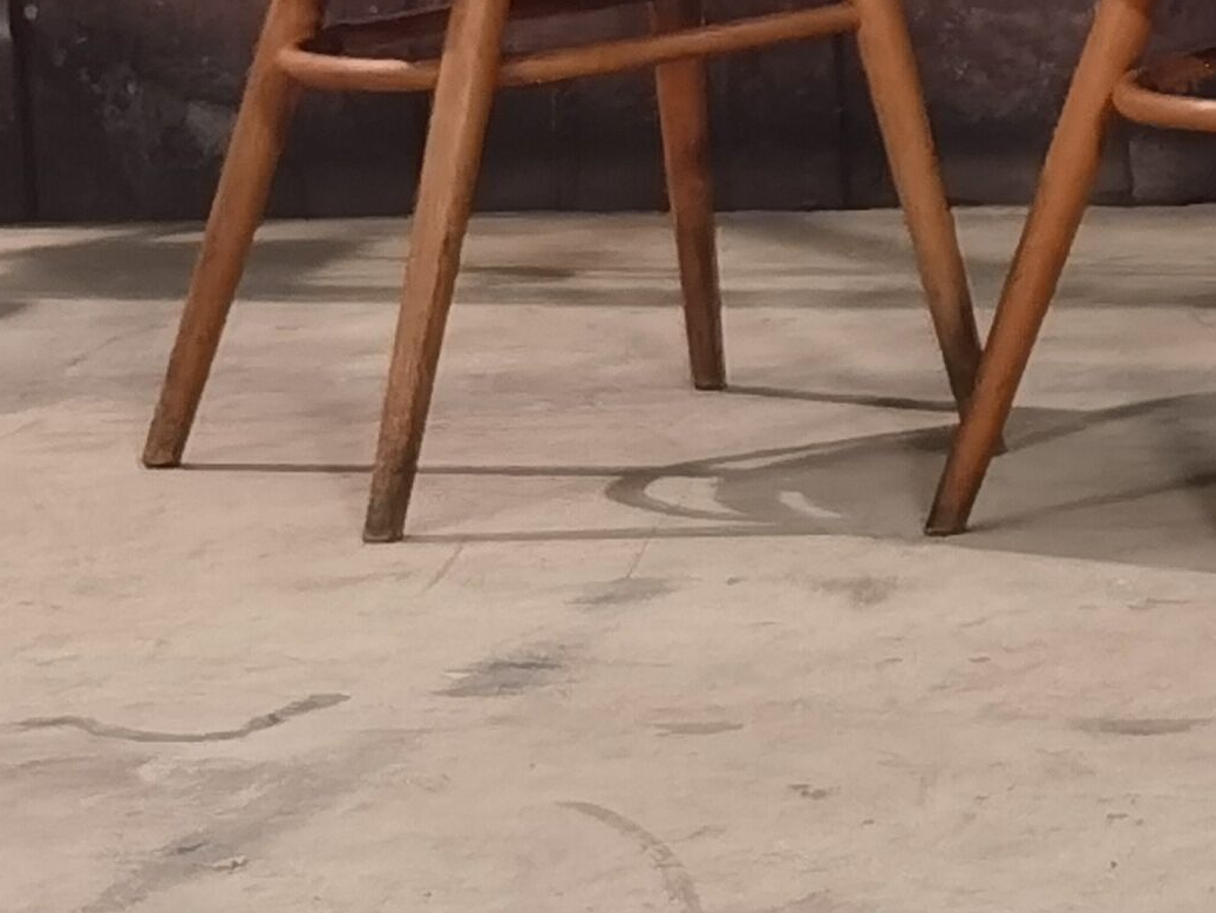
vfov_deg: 9.3
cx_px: 2283
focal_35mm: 158
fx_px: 5551
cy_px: 7
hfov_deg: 11.5
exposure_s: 1/33.3
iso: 320
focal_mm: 6.71
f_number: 1.9
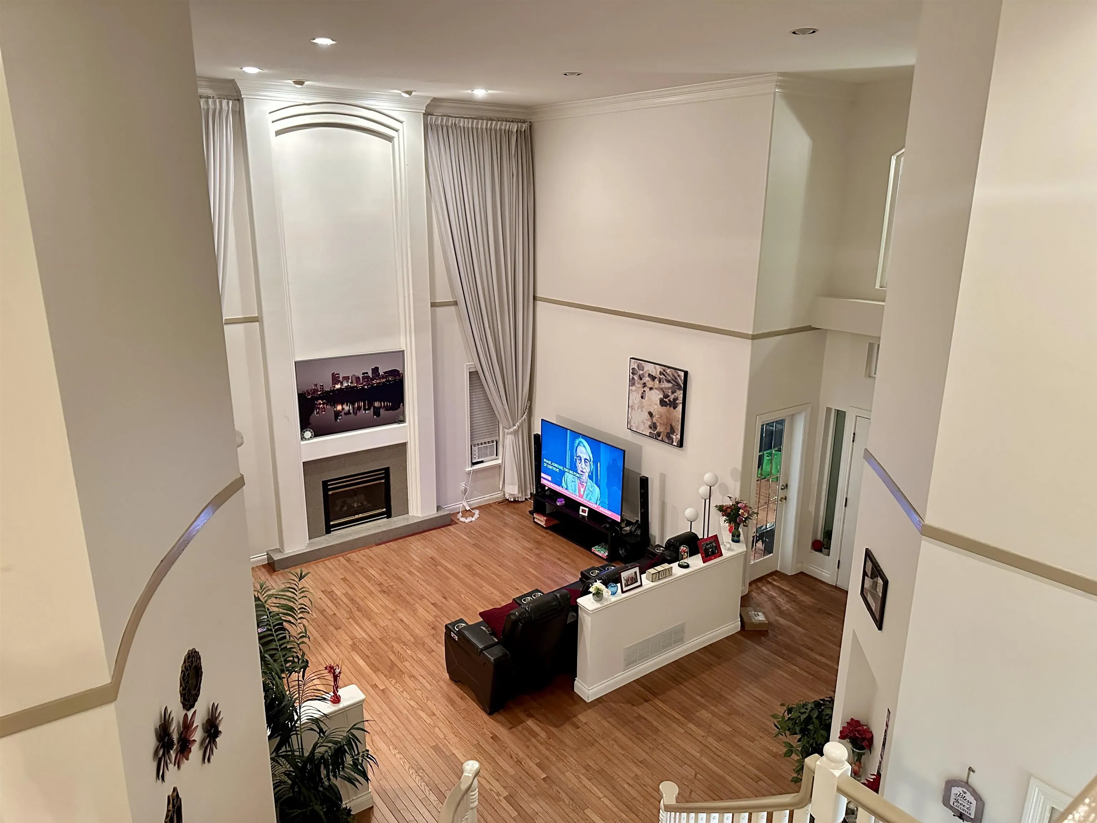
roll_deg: -0.3
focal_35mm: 24
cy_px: 412
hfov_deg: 71.6
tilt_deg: -16.0
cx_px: 548
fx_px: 761
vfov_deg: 56.8
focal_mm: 6.86
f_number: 1.78
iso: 800
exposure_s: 1/40
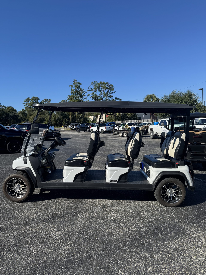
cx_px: 103
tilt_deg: -3.0
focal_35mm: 24
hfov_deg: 56.8
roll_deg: +2.5
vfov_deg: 71.6
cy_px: 138
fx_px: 190
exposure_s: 1/3597
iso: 80
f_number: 1.78
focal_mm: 6.76
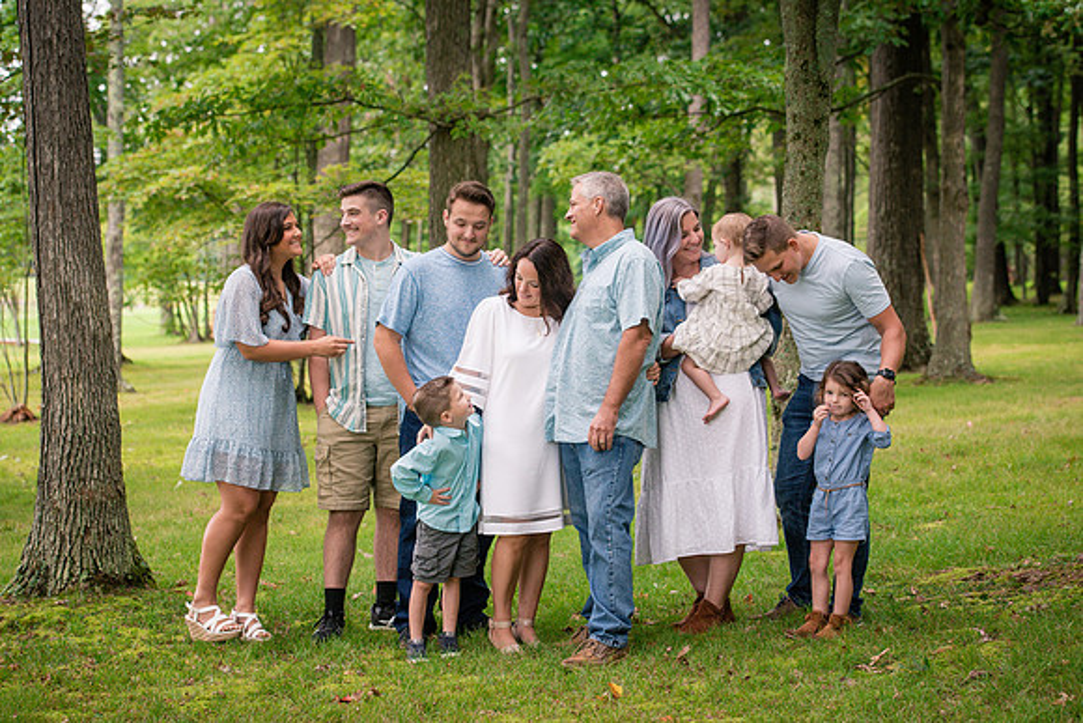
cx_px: 543
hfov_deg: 25.9
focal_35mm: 78
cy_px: 345
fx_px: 2355
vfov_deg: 17.4
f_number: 4.5
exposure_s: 1/250
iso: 1000
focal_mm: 70
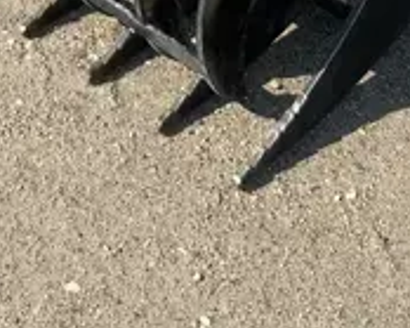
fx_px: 1261
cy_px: -236
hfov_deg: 18.4
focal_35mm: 104
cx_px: 144
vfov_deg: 13.5
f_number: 1.8
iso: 25
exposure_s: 1/1786
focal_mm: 3
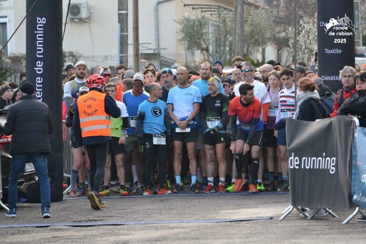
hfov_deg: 9.1
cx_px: 183
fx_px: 2287
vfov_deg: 6.1
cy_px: 122
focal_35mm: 225
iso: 1000
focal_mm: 150
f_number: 5
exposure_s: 1/500
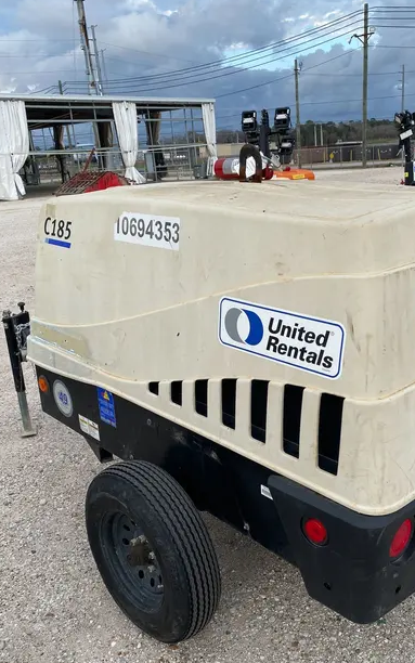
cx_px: 260
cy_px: 365
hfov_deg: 38.1
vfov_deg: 58.0
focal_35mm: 33
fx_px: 597
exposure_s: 1/778
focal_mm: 4.25
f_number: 1.8
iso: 32
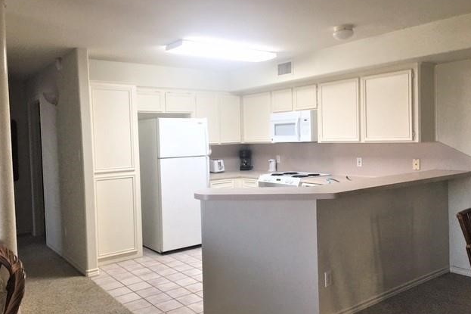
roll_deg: +1.7
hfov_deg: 60.3
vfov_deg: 42.3
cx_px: 237
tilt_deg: -1.8
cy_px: 159
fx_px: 405
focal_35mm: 31
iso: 32
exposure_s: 1/30
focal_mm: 4.15
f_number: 2.2
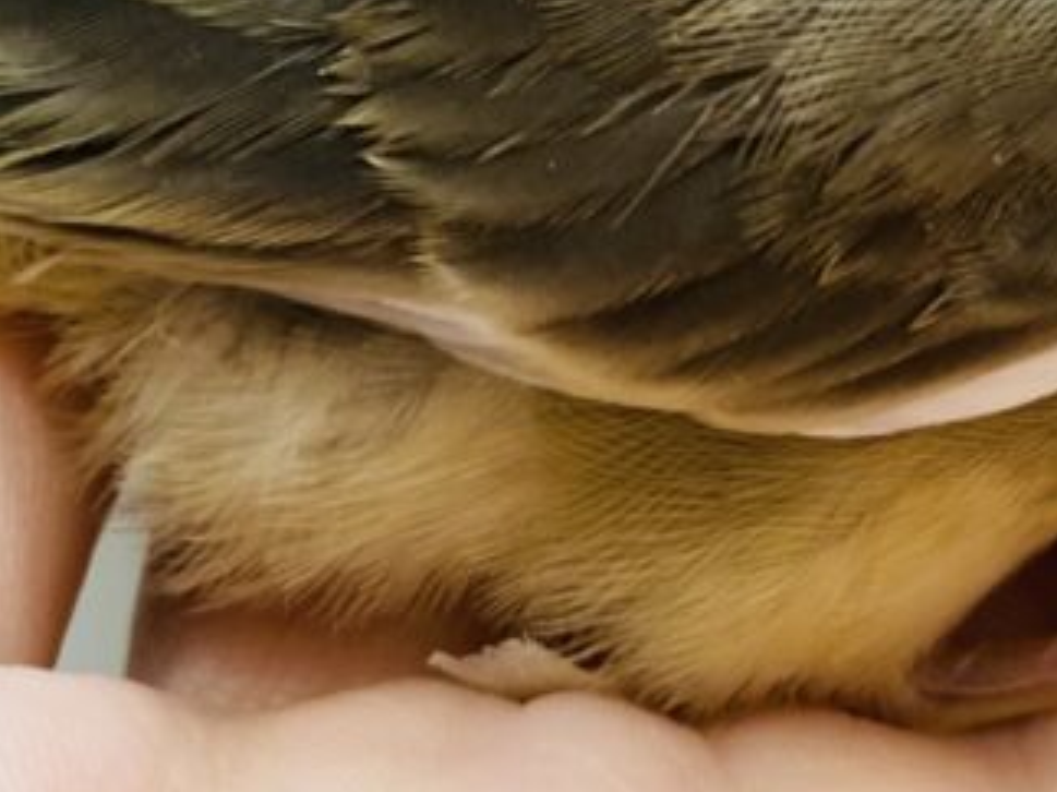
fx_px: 2839
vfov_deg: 14.9
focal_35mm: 93
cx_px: 651
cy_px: -350
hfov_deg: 21.1
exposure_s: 1/100
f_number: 1.8
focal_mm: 4.25
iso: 100
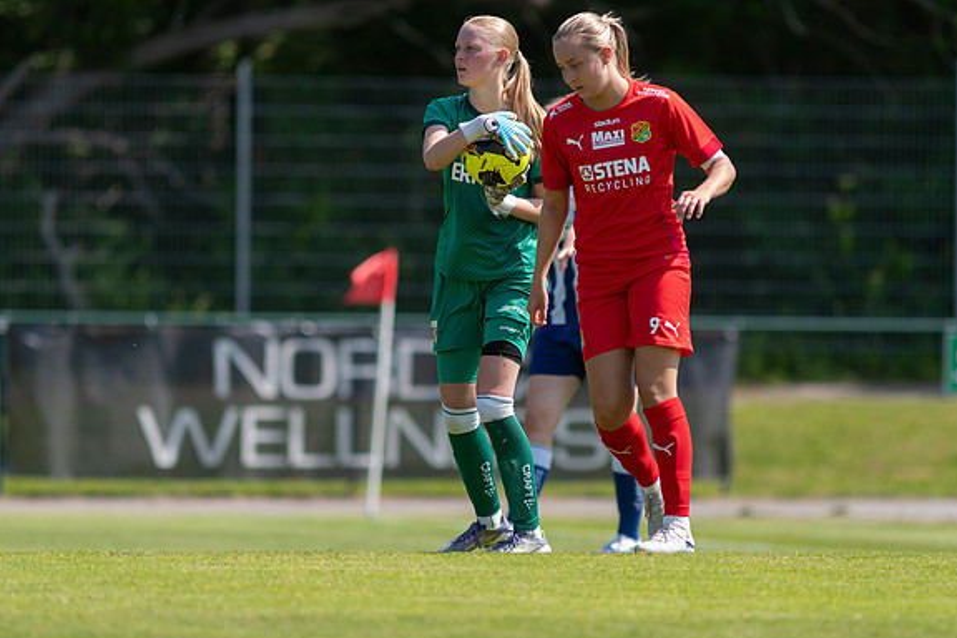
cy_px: 320
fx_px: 12041
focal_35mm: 453
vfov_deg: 3.0
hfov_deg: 4.6
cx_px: 480
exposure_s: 1/1600
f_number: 3.2
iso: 160
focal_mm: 300
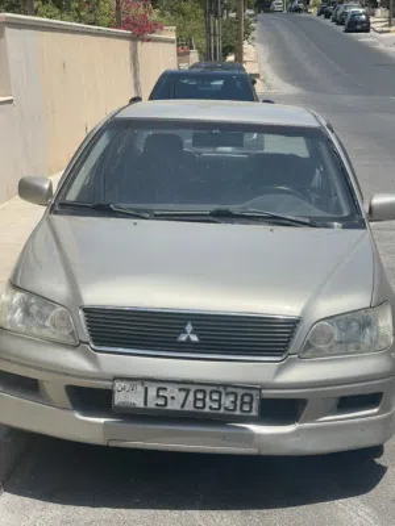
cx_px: 198
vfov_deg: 30.3
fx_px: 974
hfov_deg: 22.9
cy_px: 263
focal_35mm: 64
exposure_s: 1/1815
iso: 20
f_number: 2.2
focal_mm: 7.5
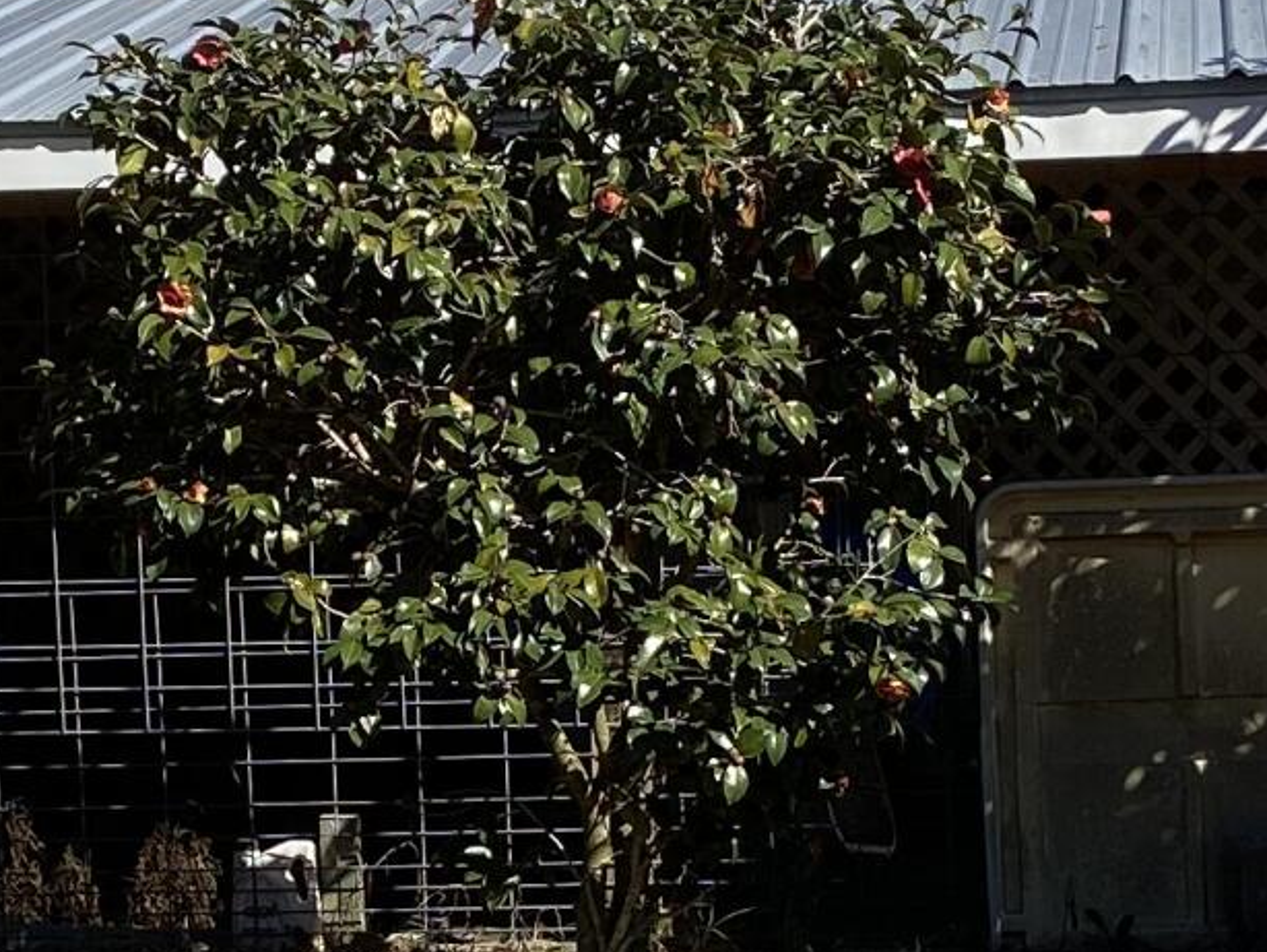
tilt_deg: -7.0
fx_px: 4650
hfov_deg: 15.5
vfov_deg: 11.7
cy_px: 710
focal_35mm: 127
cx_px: 440
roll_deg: +2.7
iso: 32
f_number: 1.8
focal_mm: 4.25
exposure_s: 1/2183
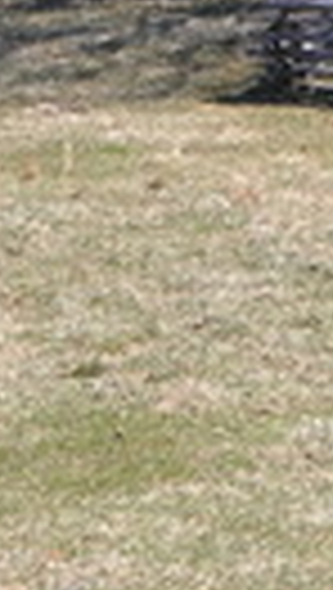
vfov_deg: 9.5
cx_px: 1508
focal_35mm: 216
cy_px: -441
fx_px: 3380
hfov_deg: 4.9
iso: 200
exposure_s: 1/320
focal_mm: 18
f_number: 9
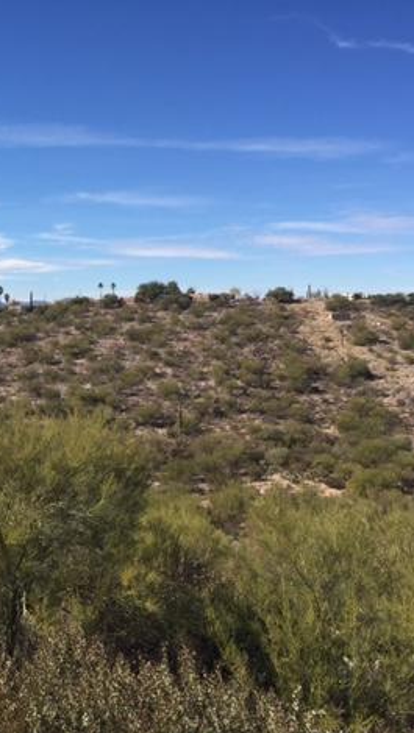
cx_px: 39
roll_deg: -1.2
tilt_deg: -1.3
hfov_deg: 26.8
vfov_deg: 47.3
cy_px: 373
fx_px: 838
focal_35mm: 43
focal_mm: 4.15
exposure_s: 1/2326
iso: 32
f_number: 2.2
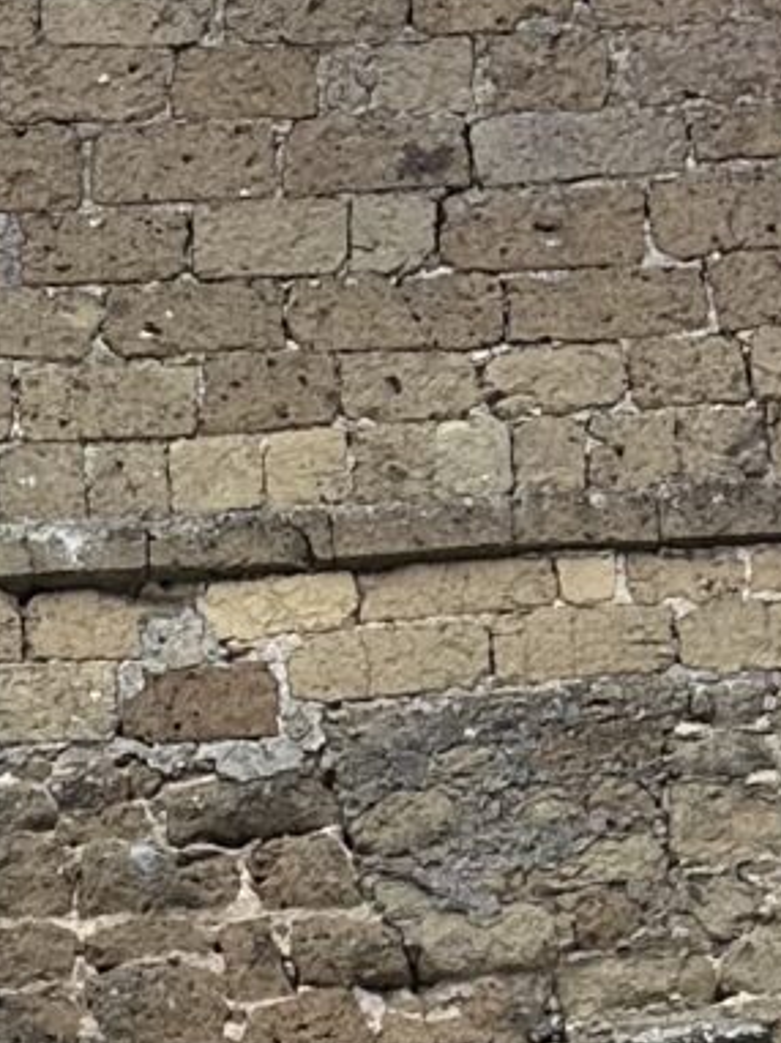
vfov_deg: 10.2
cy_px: 2717
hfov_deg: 9.0
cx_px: -273
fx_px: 4849
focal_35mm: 161
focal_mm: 6.86
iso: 80
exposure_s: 1/462
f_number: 1.78
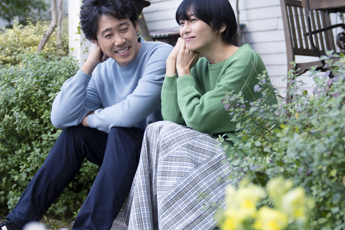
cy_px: 106
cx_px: 185
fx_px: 632
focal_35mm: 66
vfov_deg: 20.6
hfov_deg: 30.5
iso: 320
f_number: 2.8
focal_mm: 34
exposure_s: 1/160
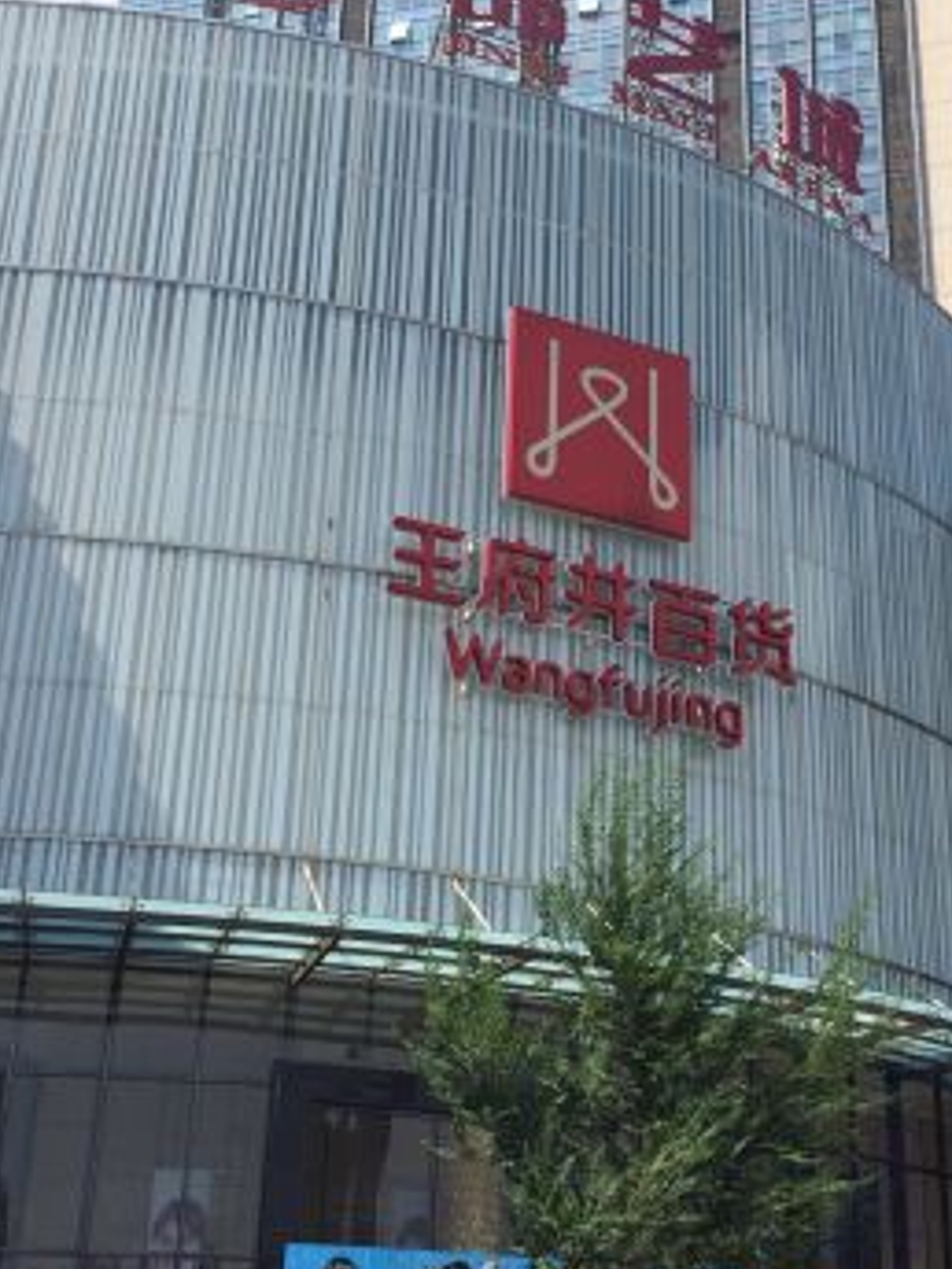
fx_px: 2163
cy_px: 417
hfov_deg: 24.7
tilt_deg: +27.2
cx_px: 651
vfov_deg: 32.4
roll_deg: +2.9
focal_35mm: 59
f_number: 2.2
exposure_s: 1/2564
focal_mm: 4.15
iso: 32
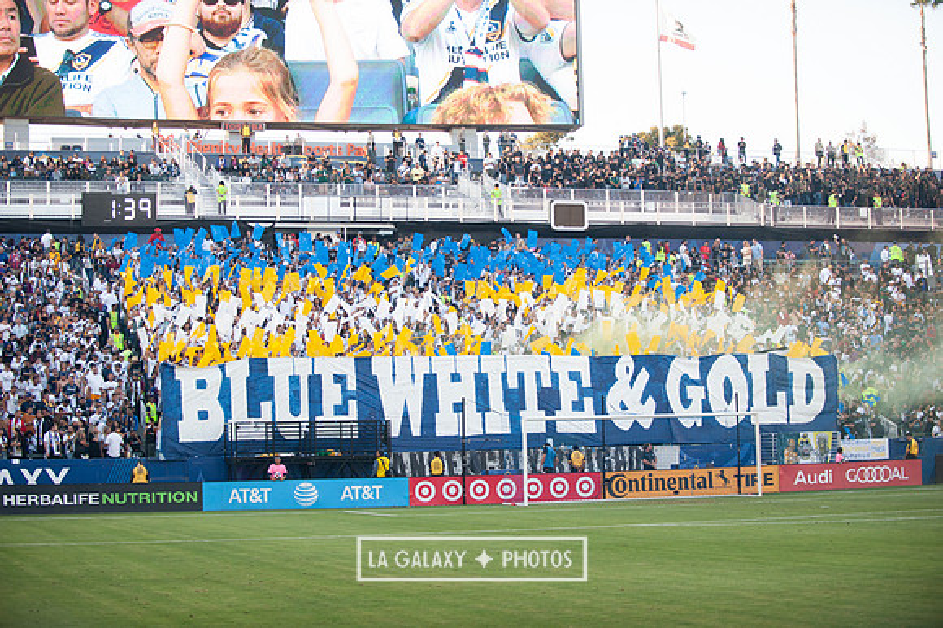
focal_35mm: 78
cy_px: 314
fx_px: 2042
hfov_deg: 26.0
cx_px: 472
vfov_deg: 17.5
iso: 800
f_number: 2.8
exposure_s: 1/1250
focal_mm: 78
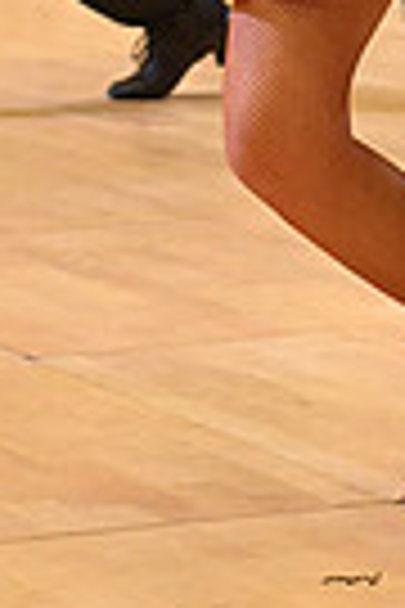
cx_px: 650
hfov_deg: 4.5
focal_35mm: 301
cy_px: -365
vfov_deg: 6.7
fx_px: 5079
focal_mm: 70
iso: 4000
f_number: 5.6
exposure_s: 1/400
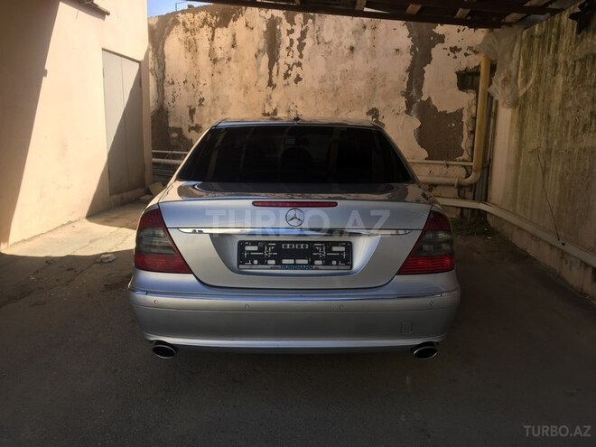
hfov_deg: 61.7
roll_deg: -3.5
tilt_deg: -10.8
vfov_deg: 48.2
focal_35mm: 29
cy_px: 224
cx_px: 298
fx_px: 499
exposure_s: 1/1041
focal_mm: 4.15
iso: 32
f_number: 2.2
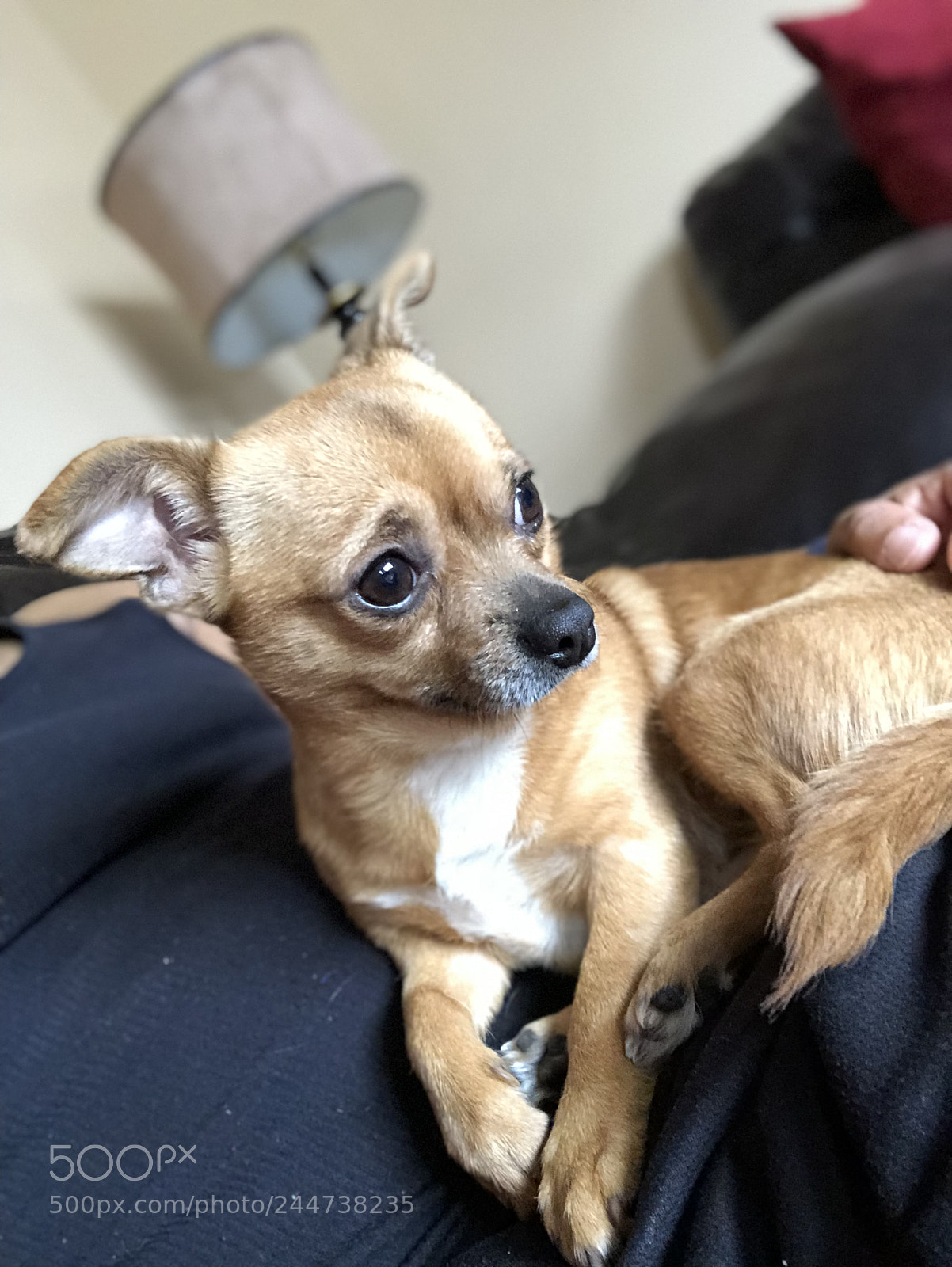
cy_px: 634
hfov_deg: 44.2
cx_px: 476
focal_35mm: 32
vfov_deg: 56.8
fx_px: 1172
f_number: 2.2
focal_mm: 2.87
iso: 320
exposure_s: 1/15
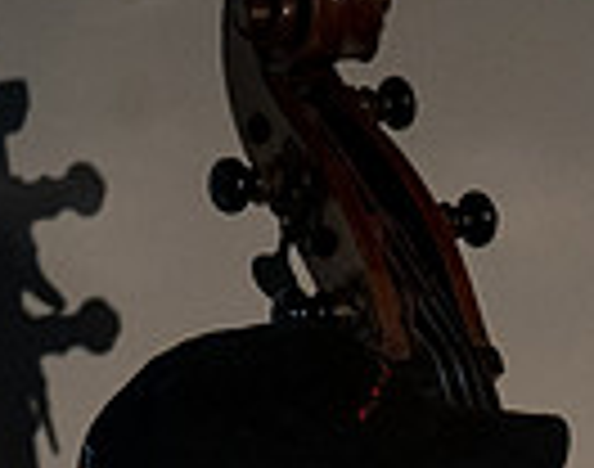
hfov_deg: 1.9
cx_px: 530
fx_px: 17826
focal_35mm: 1020
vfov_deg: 1.5
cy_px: 969
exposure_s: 1/200
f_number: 2.8
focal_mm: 200
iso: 6400
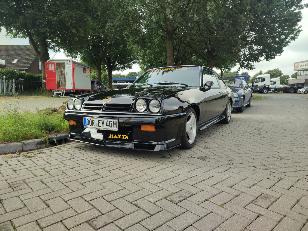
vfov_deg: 56.8
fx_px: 214
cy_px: 116
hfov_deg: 71.6
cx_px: 154
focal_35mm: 24
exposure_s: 1/165
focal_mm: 5.89
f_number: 1.89
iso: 50
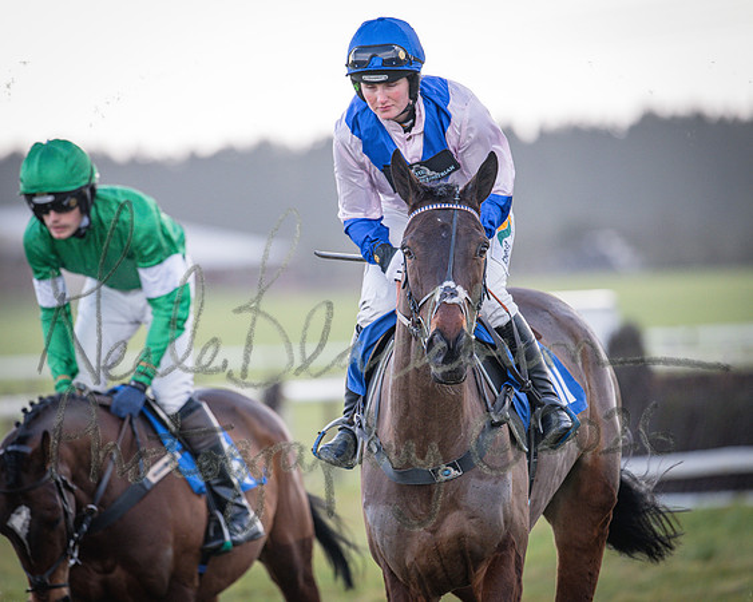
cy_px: 301
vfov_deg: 3.4
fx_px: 10036
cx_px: 376
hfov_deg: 4.3
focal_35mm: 450
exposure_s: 1/1250
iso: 800
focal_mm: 400
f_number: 5
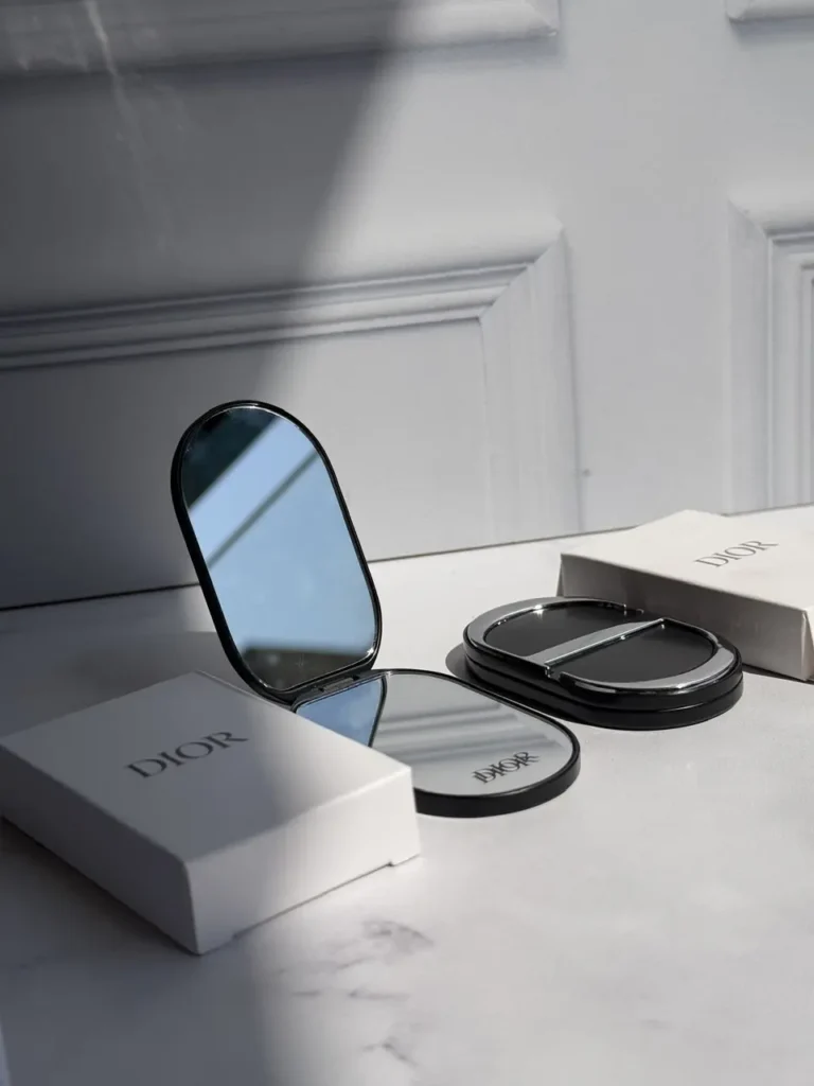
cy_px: 543
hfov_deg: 30.3
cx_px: 407
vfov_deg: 39.7
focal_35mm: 48
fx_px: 1505
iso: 64
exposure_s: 1/11364
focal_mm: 6.76
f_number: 1.78
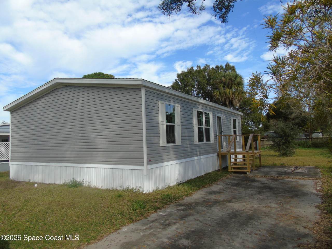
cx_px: 166
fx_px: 240
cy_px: 124
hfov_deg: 69.4
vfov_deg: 54.9
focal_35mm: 25
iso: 80
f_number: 3.4
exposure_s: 1/800
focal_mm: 4.4
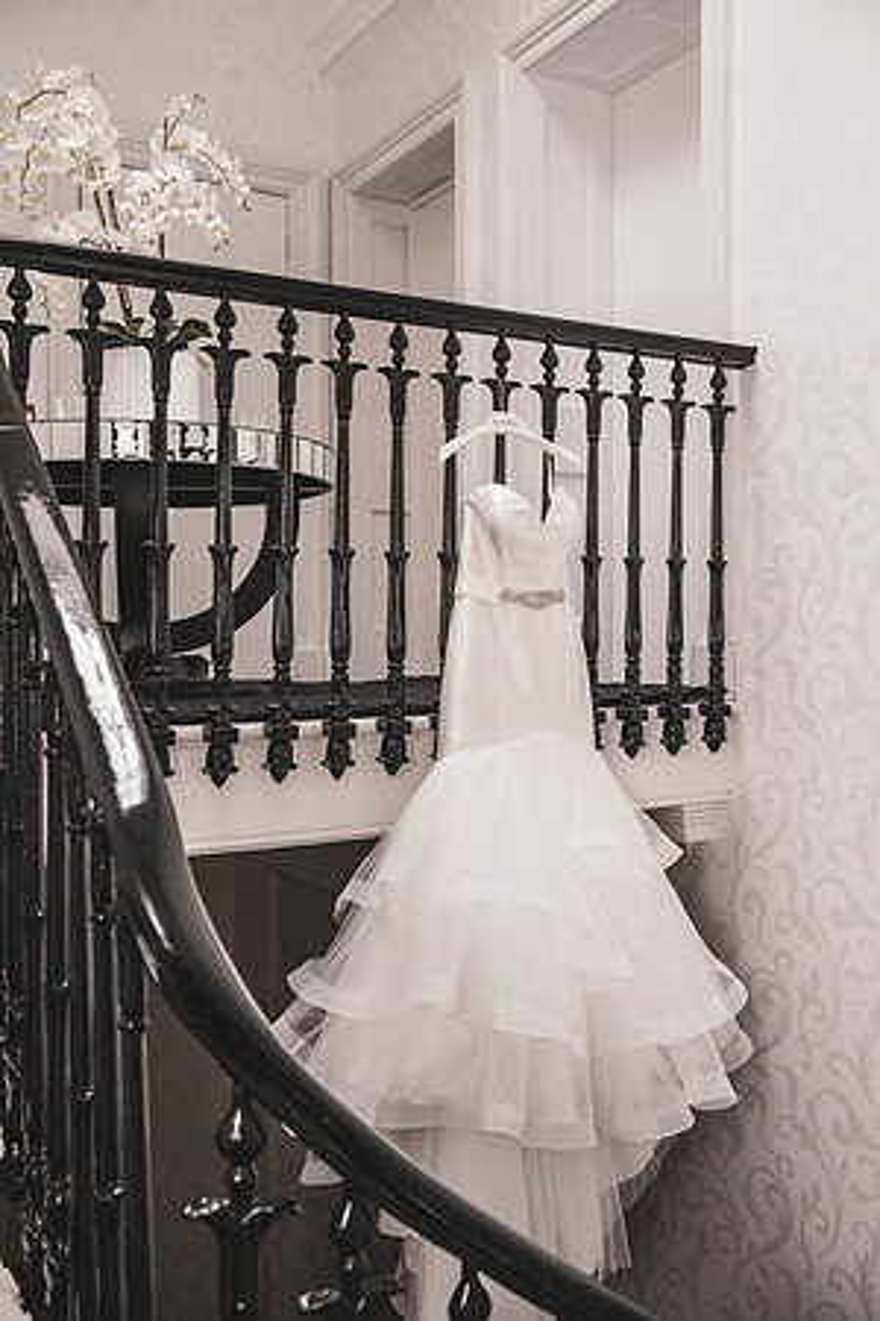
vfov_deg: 55.8
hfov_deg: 38.9
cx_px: 440
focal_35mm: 34
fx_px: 1247
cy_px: 660
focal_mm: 34
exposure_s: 1/60
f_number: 4.5
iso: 400
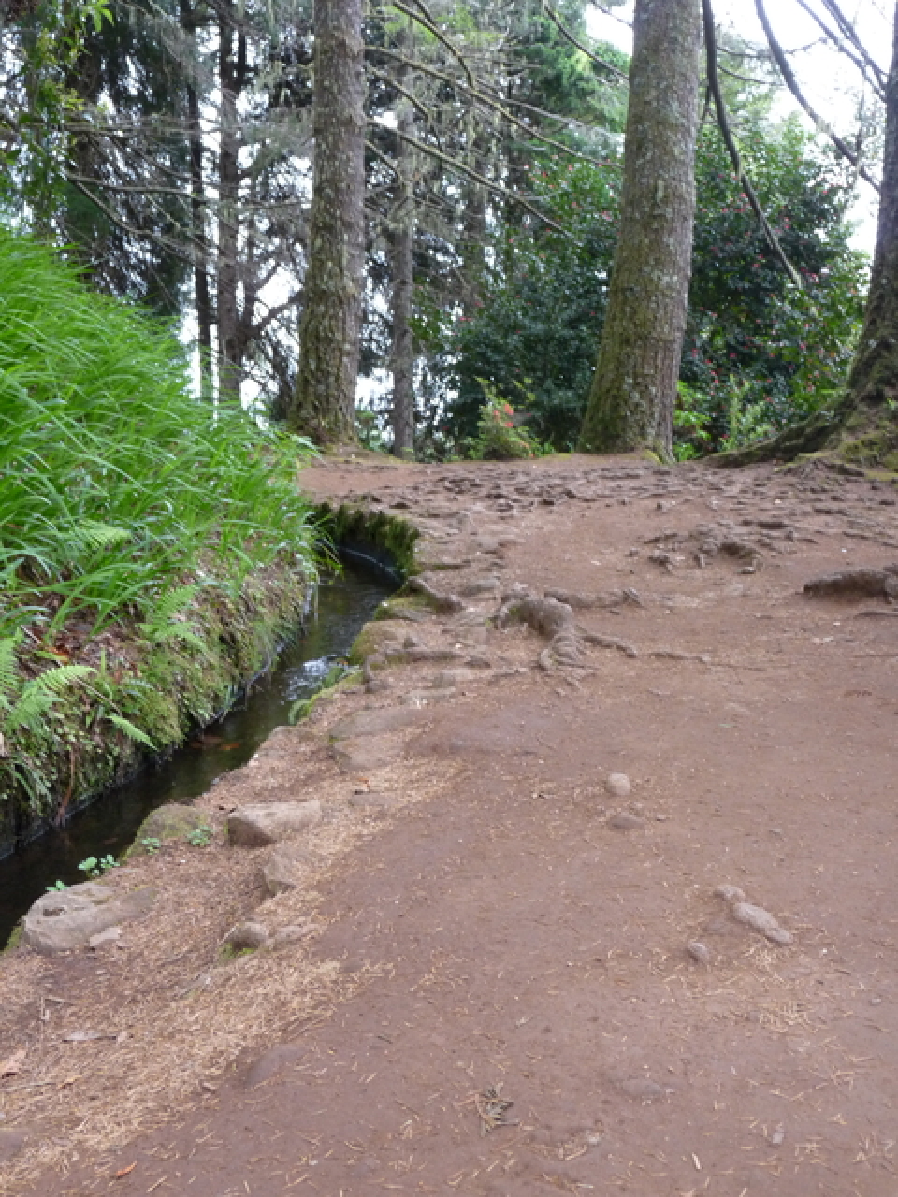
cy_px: 598
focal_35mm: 42
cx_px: 449
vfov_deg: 44.8
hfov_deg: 34.3
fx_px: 1453
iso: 250
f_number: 3
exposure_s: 1/30
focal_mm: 7.4
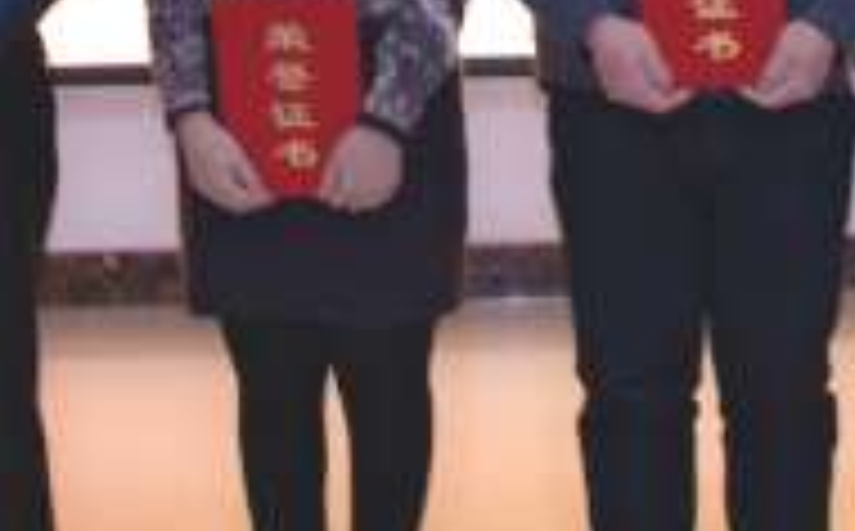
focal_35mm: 172
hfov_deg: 12.2
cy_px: -549
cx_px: 662
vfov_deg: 7.3
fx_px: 4001
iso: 64
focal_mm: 32
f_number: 4.5
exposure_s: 1/6
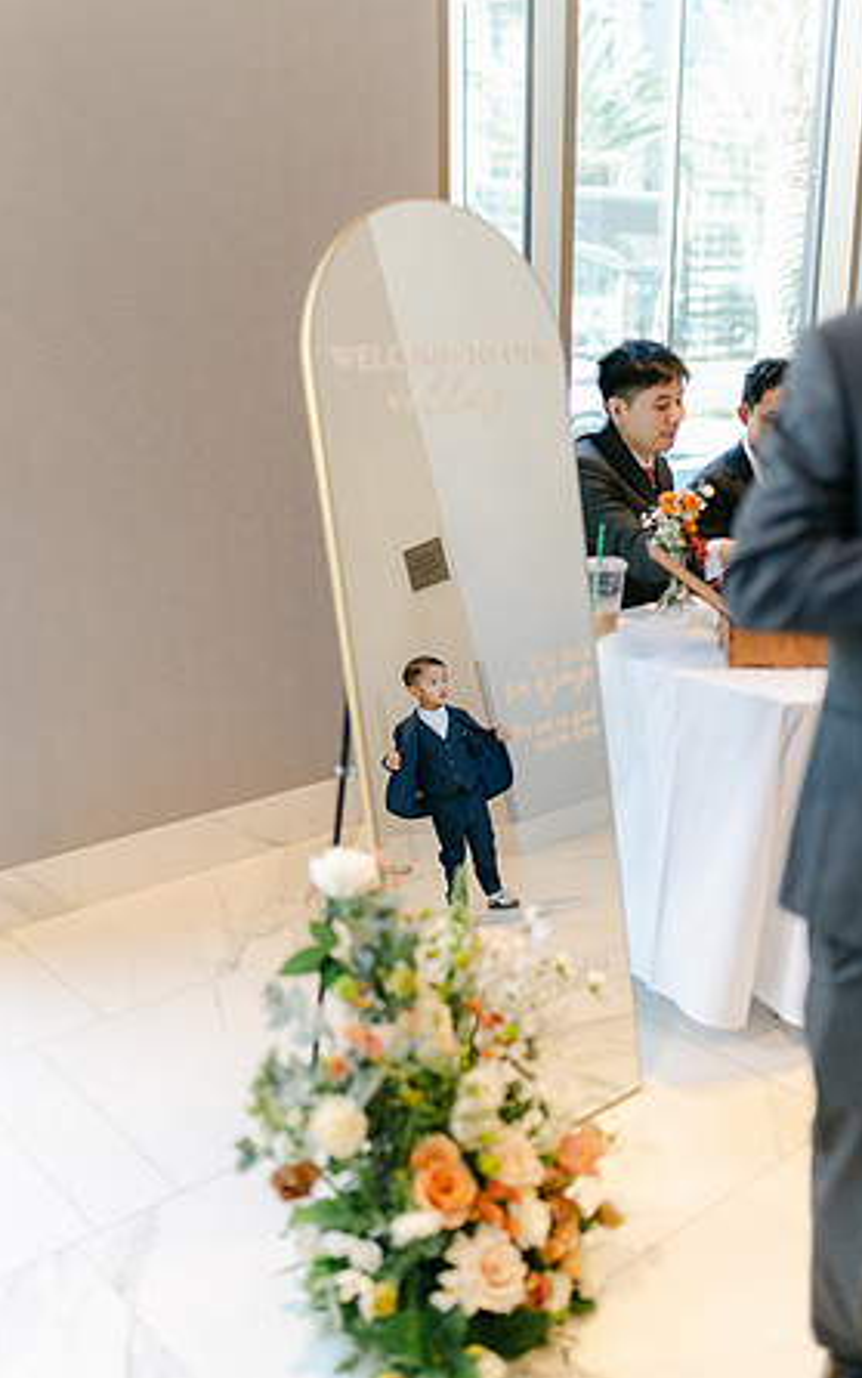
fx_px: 1352
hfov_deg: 35.3
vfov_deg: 54.0
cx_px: 451
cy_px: 689
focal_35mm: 36
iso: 160
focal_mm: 35
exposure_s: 1/80
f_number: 1.4
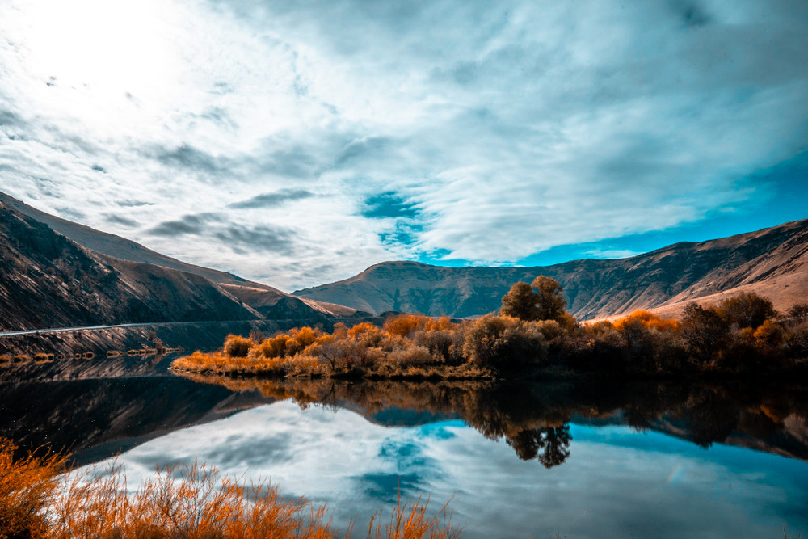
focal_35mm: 24
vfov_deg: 53.1
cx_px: 404
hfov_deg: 73.7
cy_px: 270
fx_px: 539
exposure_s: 1/250
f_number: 20
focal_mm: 24
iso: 160
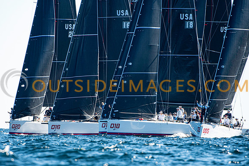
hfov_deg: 2.9
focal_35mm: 706
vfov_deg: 1.9
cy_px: 92
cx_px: 106
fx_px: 4883
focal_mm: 400
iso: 320
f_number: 5
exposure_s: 1/1250
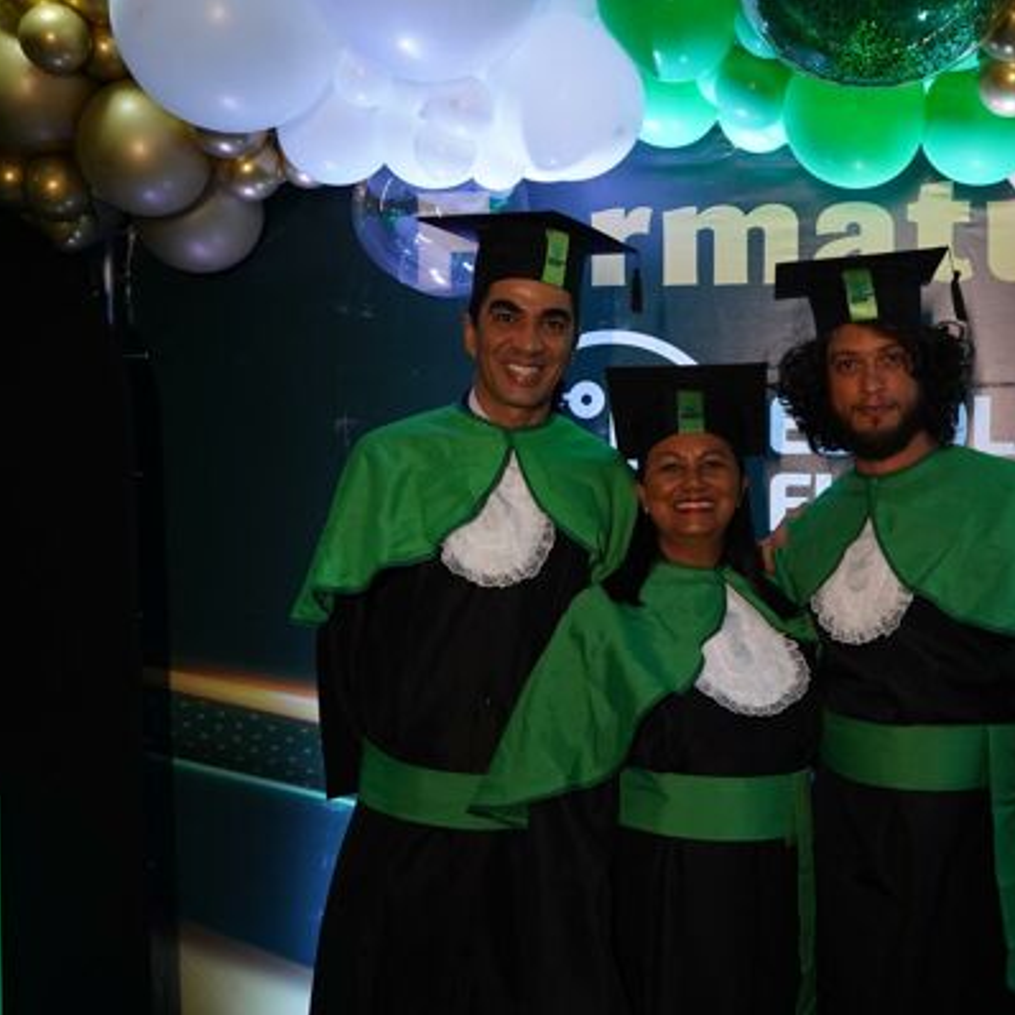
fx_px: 1360
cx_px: 724
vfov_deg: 40.9
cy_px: 508
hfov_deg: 40.1
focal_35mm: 41
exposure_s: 1/200
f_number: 4
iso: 1600
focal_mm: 32
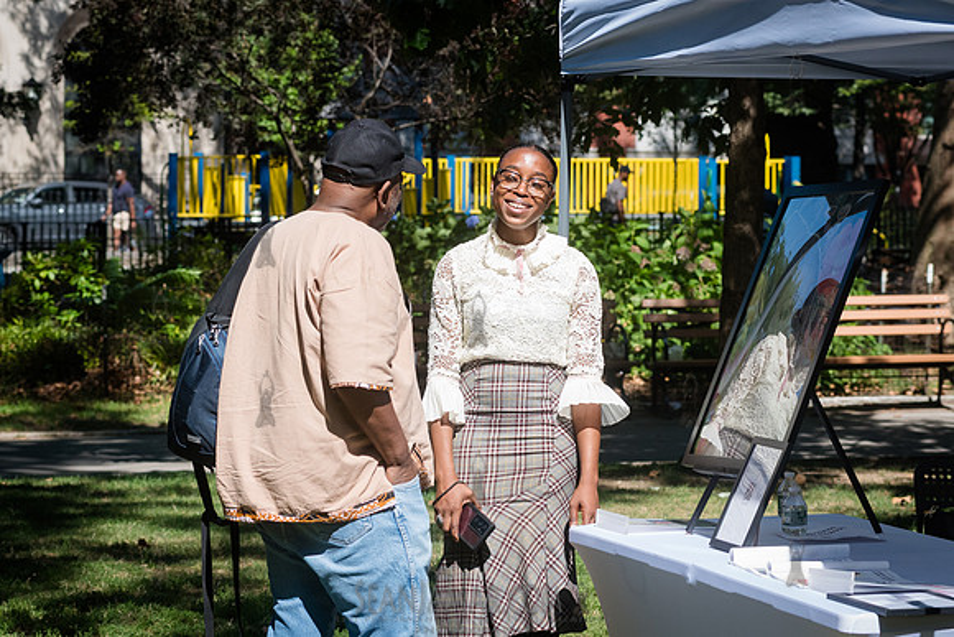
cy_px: 299
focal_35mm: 125
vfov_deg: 11.0
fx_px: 3315
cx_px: 506
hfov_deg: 16.4
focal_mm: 92
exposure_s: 1/2000
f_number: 7.1
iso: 1000
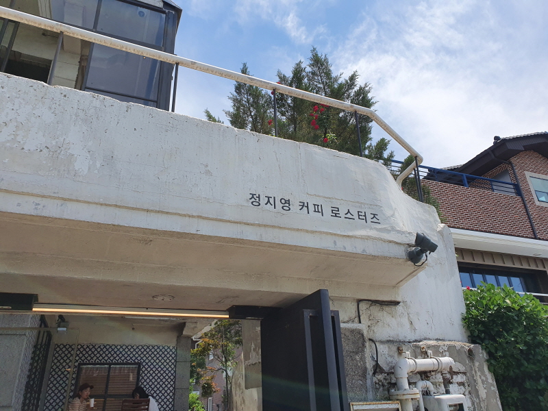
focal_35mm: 26
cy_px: 206
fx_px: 412
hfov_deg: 67.3
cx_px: 274
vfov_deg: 53.1
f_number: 2.4
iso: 50
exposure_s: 1/1968
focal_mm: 4.32
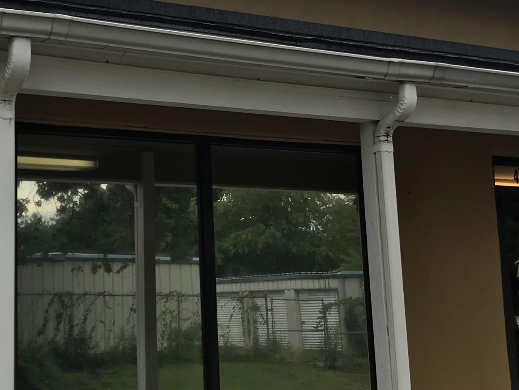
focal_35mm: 70
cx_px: 166
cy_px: 161
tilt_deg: +10.6
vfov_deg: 21.0
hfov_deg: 27.6
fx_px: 1050
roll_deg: +1.1
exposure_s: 1/424
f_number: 1.8
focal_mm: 3.99
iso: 20
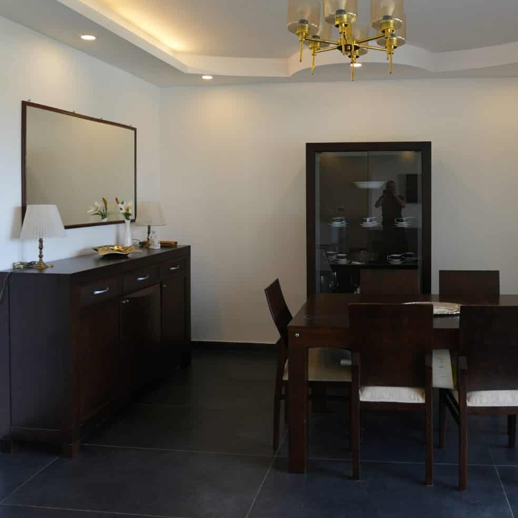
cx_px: 345
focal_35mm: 30
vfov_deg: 53.5
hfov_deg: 53.0
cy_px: 198
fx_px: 508
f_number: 4
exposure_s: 1/60
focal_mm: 17
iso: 320
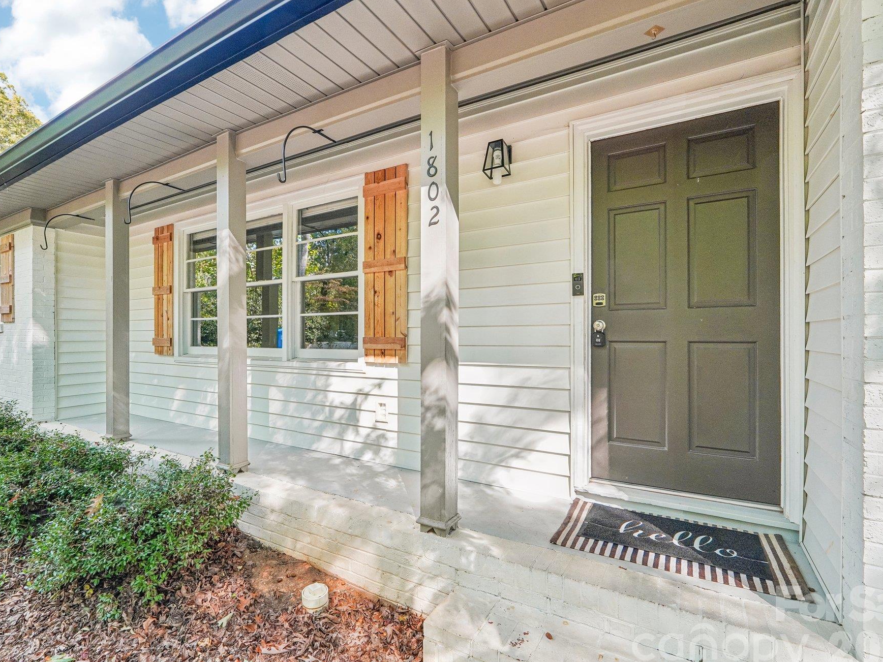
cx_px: 417
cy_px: 339
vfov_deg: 74.7
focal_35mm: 17
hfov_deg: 90.9
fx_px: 434
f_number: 8
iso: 400
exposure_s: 1/30
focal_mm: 10
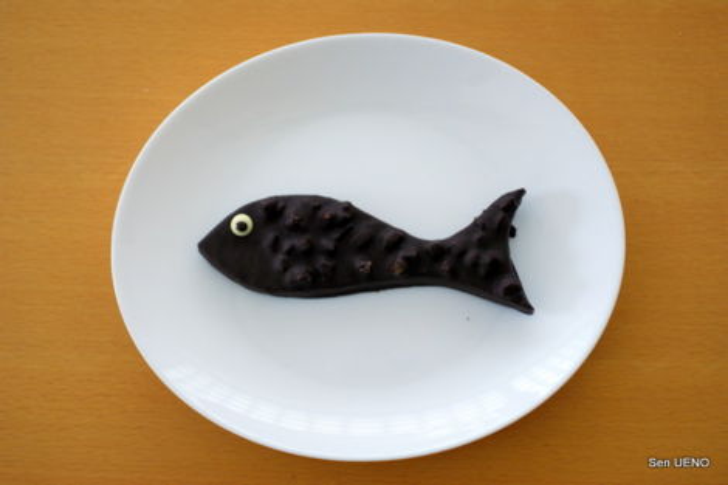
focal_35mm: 75
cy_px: 242
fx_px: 1516
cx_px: 364
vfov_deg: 18.2
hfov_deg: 27.0
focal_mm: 50
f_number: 2.8
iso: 400
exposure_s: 1/60
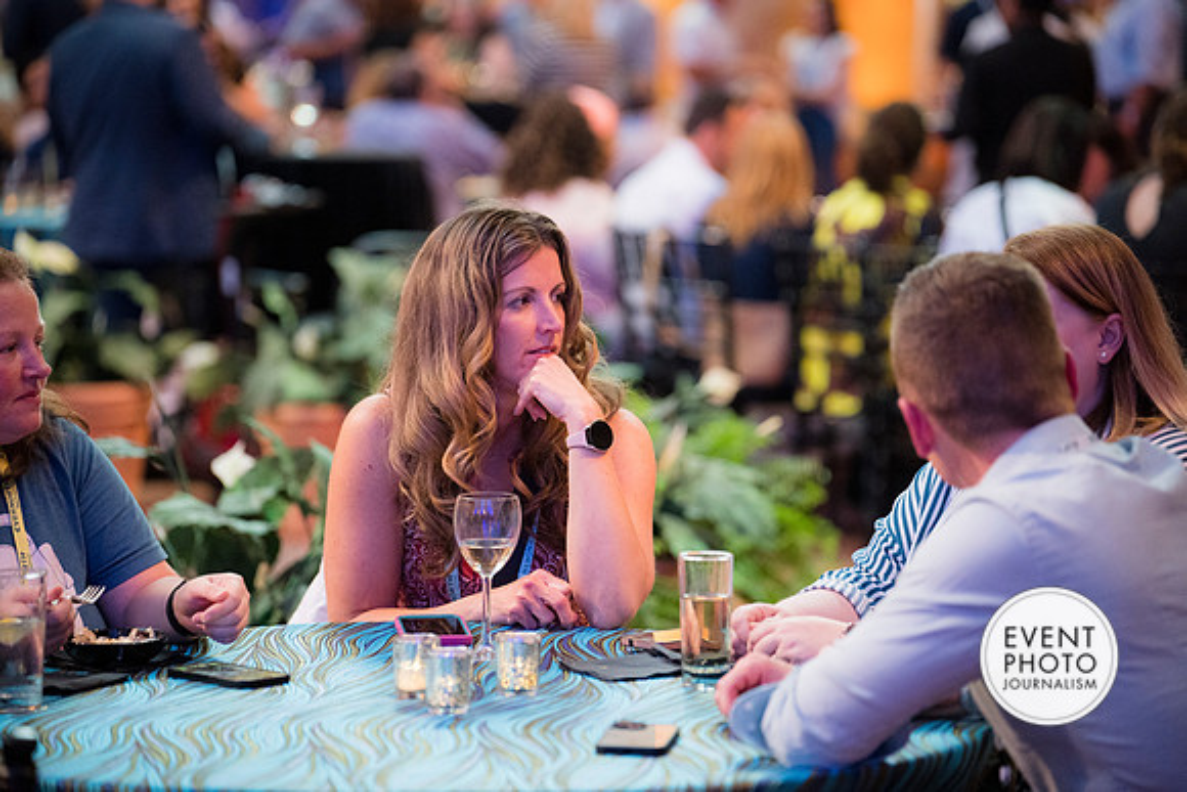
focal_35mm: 130
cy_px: 396
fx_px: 4277
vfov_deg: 10.6
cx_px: 594
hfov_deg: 15.8
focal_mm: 128
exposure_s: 1/125
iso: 3600
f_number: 2.8
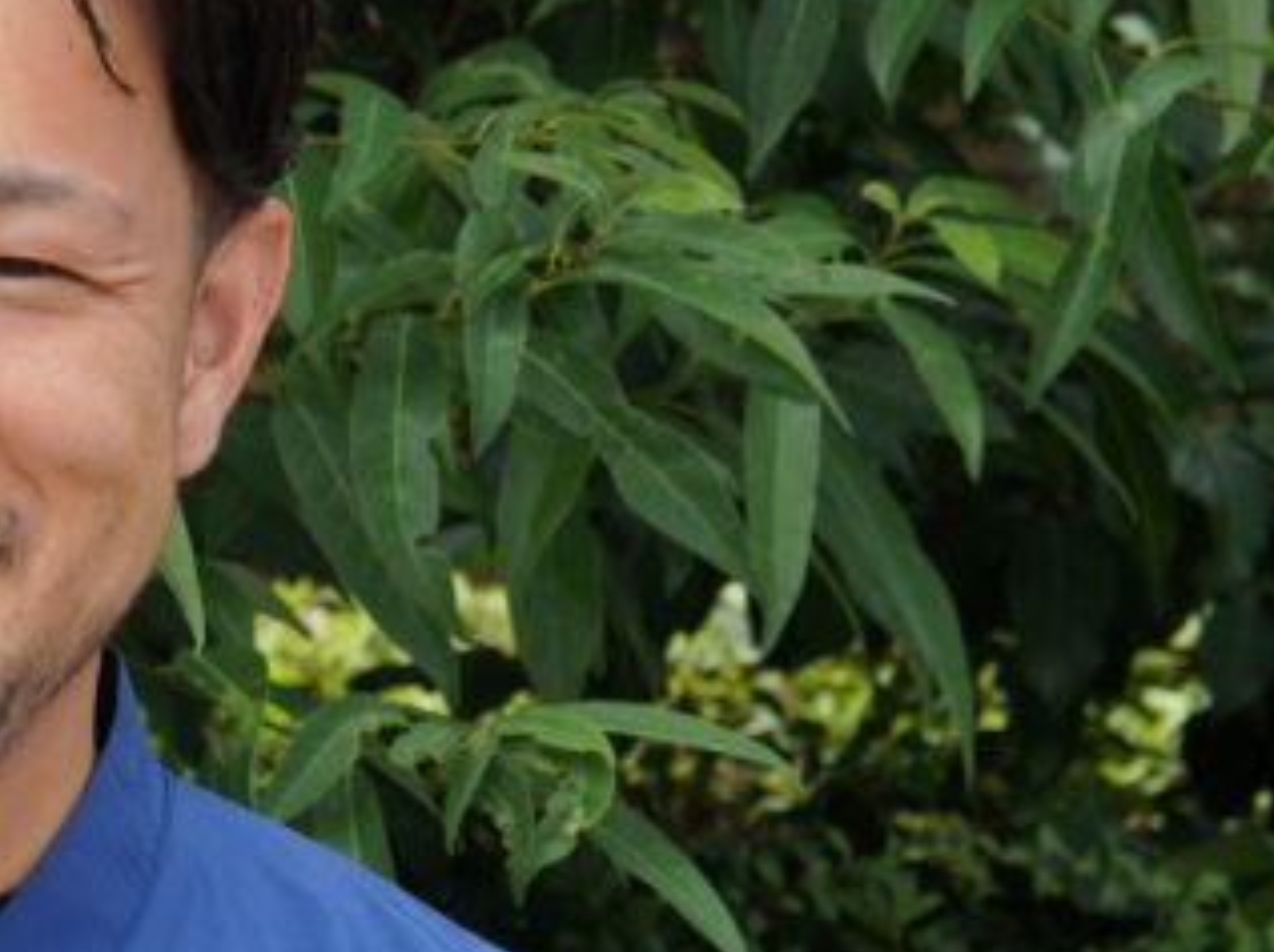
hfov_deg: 13.4
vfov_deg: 10.3
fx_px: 5263
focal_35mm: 143
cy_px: 400
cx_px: -261
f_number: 7.1
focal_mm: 41
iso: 200
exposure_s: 1/320
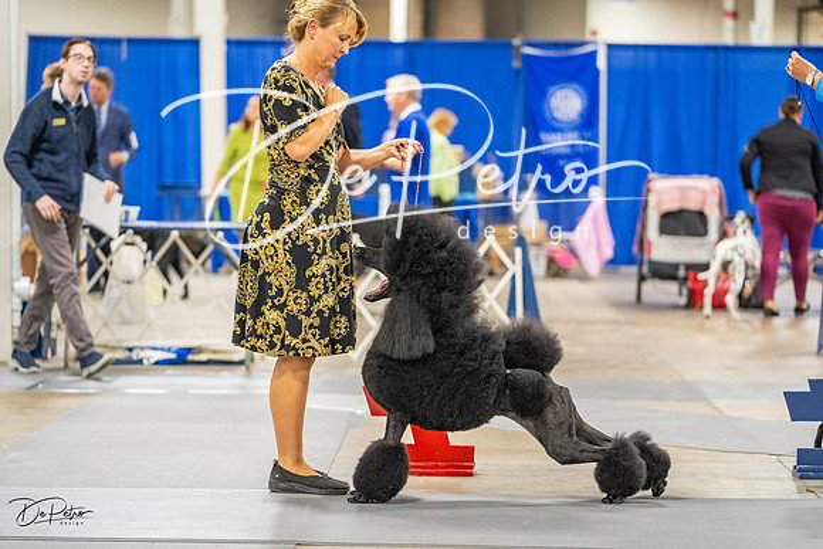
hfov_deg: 17.6
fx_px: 2652
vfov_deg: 11.8
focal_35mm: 116
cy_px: 274
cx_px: 412
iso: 4000
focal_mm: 116
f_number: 2.8
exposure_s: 1/160
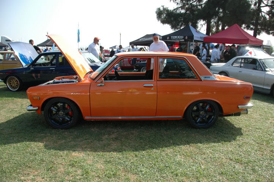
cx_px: 137
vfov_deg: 47.8
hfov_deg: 67.4
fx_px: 205
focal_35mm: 27
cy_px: 91
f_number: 4.5
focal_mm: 18
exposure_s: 1/1000
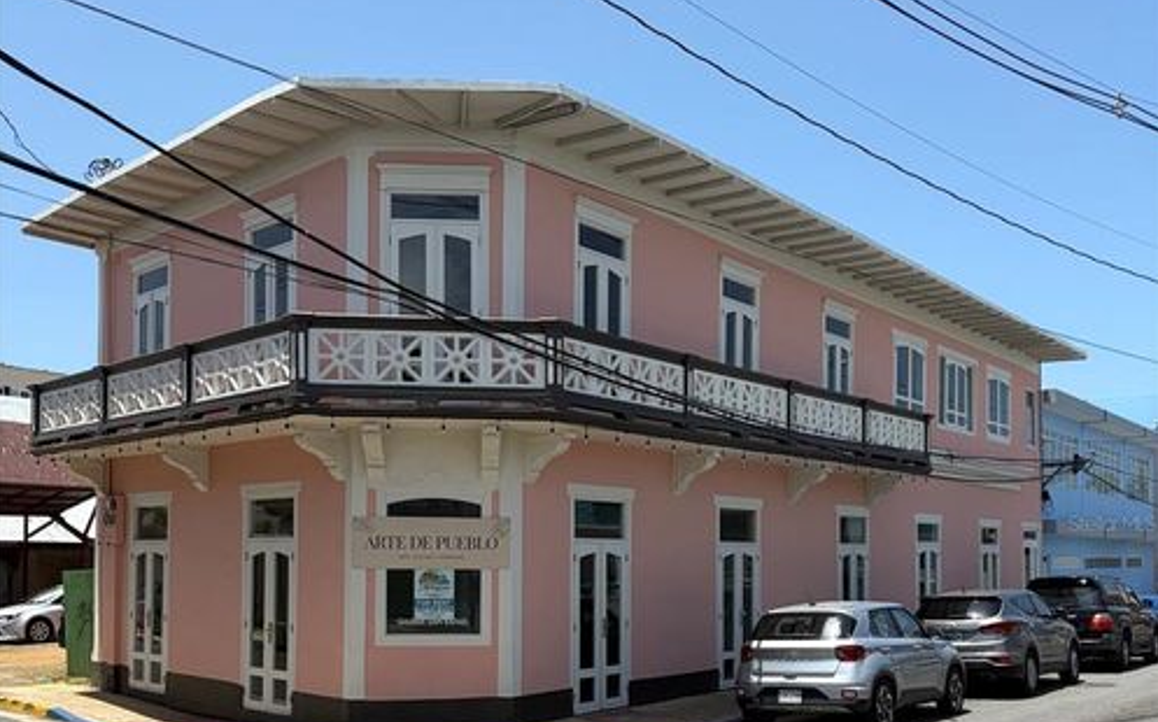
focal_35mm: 37
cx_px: 578
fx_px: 1167
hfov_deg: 52.8
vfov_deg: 33.8
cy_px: 523
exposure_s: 1/2985
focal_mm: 5.96
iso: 50
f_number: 1.6
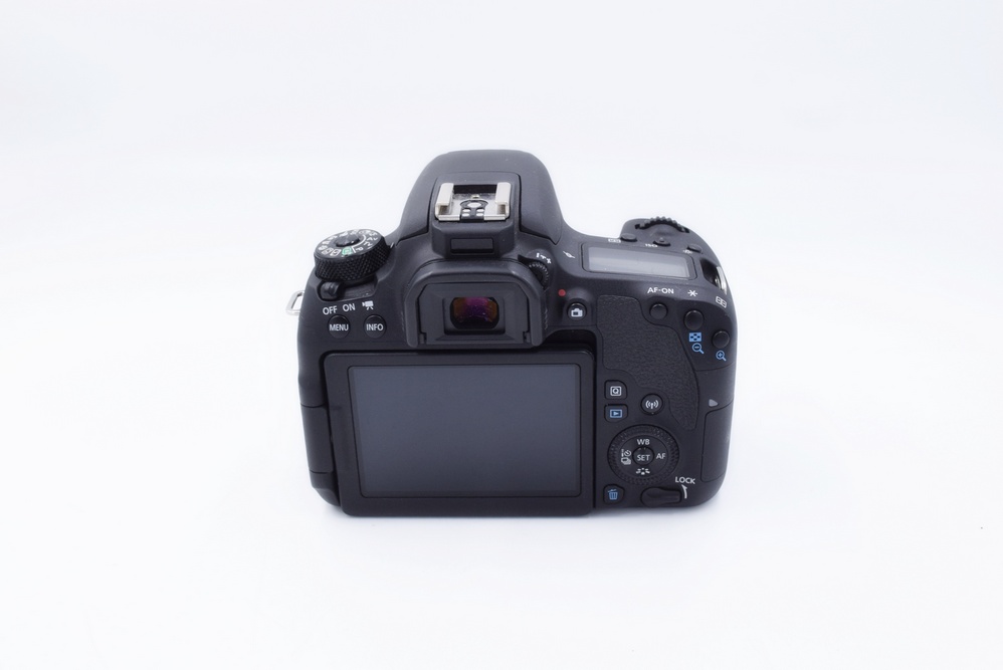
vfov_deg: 34.3
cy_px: 335
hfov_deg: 49.5
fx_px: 1087
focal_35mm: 39
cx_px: 502
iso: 400
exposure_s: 1/160
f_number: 8
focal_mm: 26
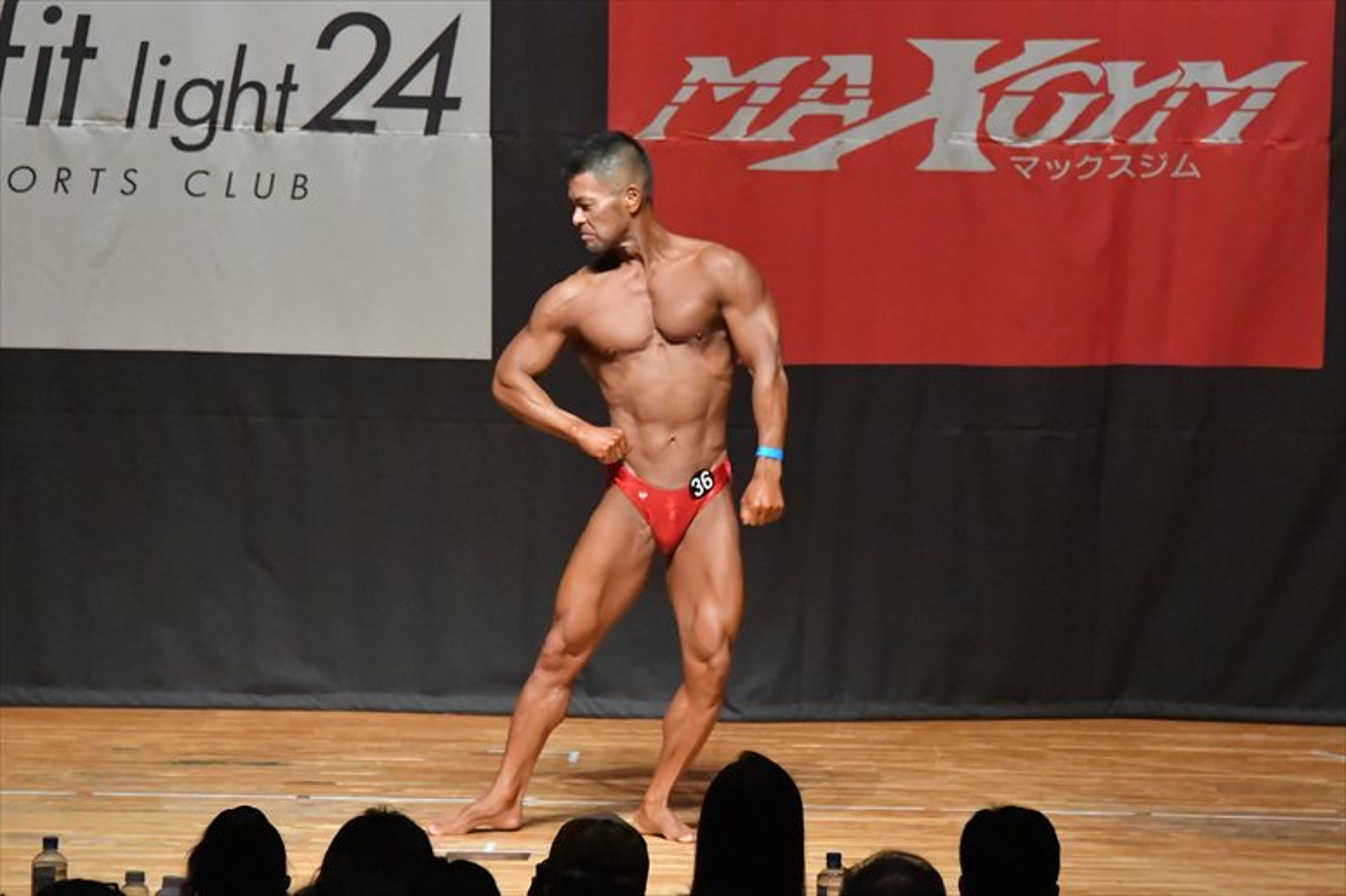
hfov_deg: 7.6
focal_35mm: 270
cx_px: 673
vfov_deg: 5.1
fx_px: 10090
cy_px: 448
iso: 12800
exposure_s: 1/400
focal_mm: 180
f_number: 5.6
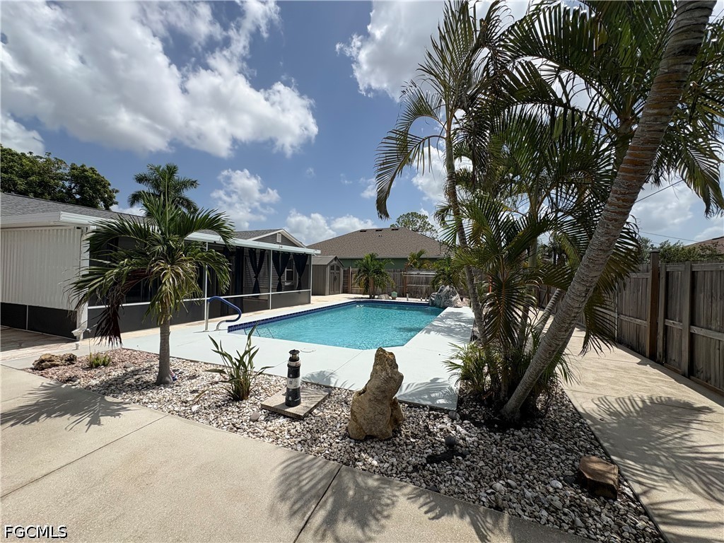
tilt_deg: +0.7
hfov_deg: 102.1
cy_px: 272
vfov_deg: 85.7
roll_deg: -0.8
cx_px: 362
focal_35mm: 14
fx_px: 293
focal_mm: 2.22
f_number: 2.2
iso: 50
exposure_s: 1/4132
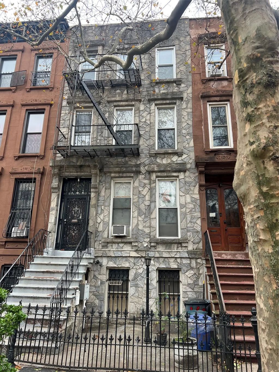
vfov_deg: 67.3
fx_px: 279
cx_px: 140
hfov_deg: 53.1
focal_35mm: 26
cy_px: 186
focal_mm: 5.7
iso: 50
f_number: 1.5
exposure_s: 1/344
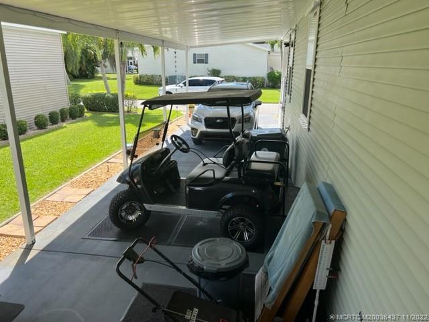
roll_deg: -0.2
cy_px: 161
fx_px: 322
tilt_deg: -16.6
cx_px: 214
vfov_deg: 53.1
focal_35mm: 26
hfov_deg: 67.3
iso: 50
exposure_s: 1/1112
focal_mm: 5.7
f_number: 1.5
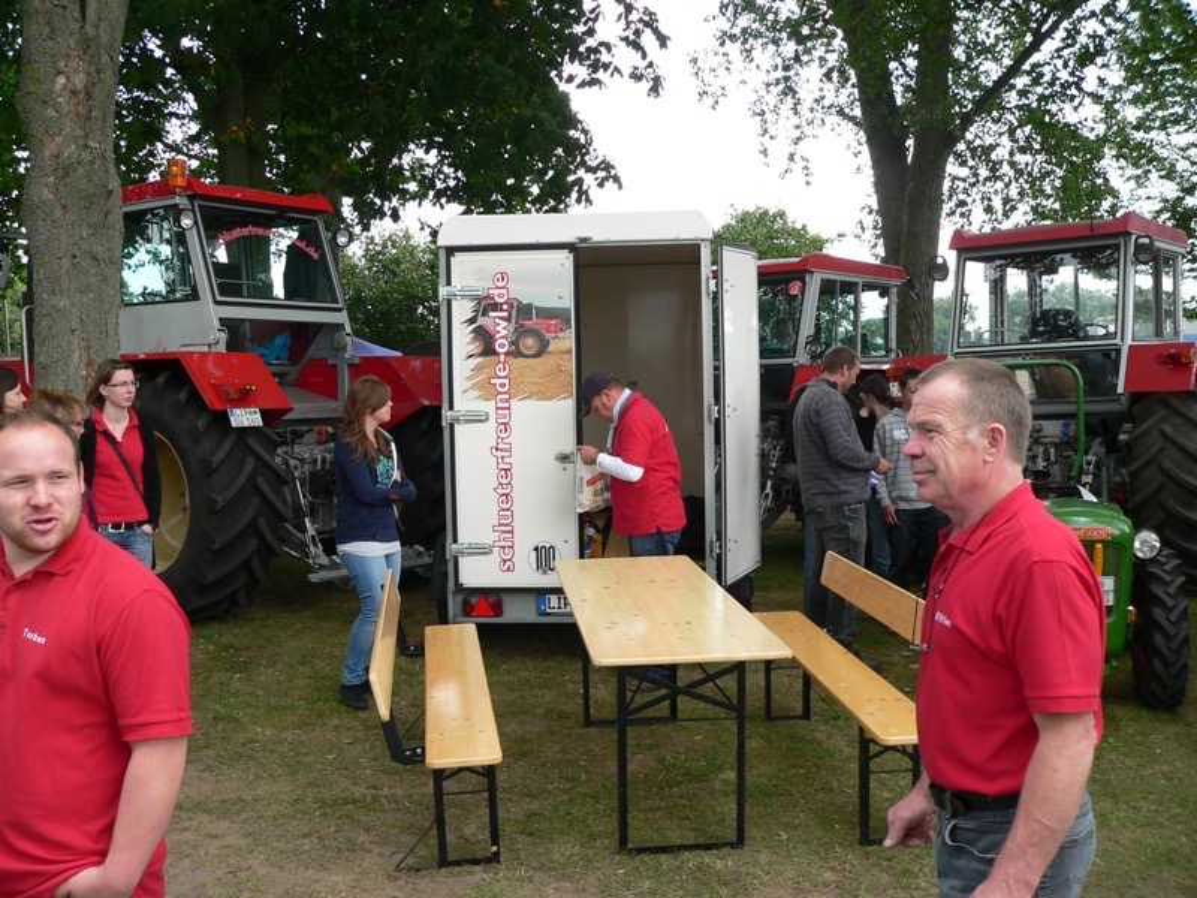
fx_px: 1245
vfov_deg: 39.7
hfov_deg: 51.4
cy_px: 449
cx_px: 598
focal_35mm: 36
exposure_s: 1/100
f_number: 3.3
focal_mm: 6
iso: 80
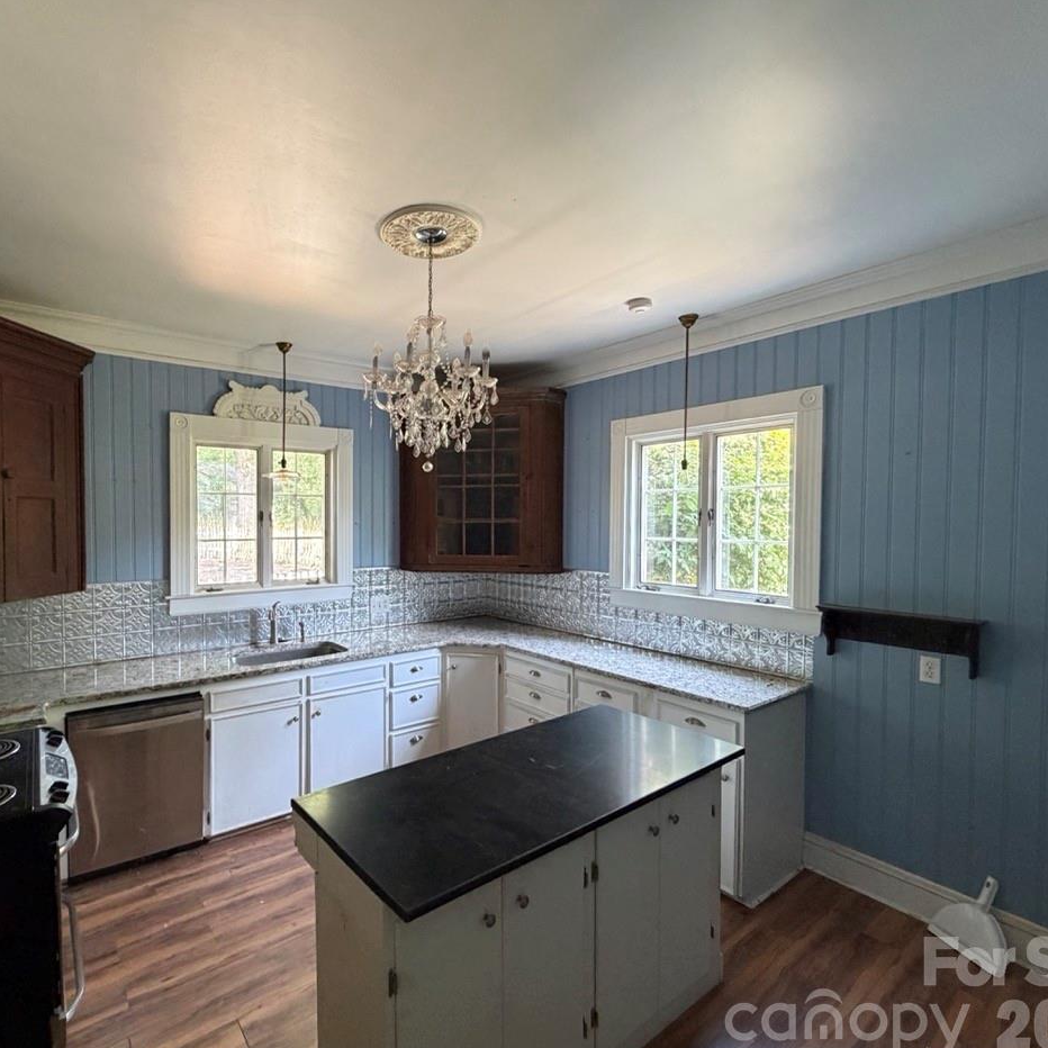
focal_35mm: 17
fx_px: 582
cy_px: 535
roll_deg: -0.1
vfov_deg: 84.0
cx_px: 428
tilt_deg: -2.2
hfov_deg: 83.1
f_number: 2.2
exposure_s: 1/60
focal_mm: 2.22
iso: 400
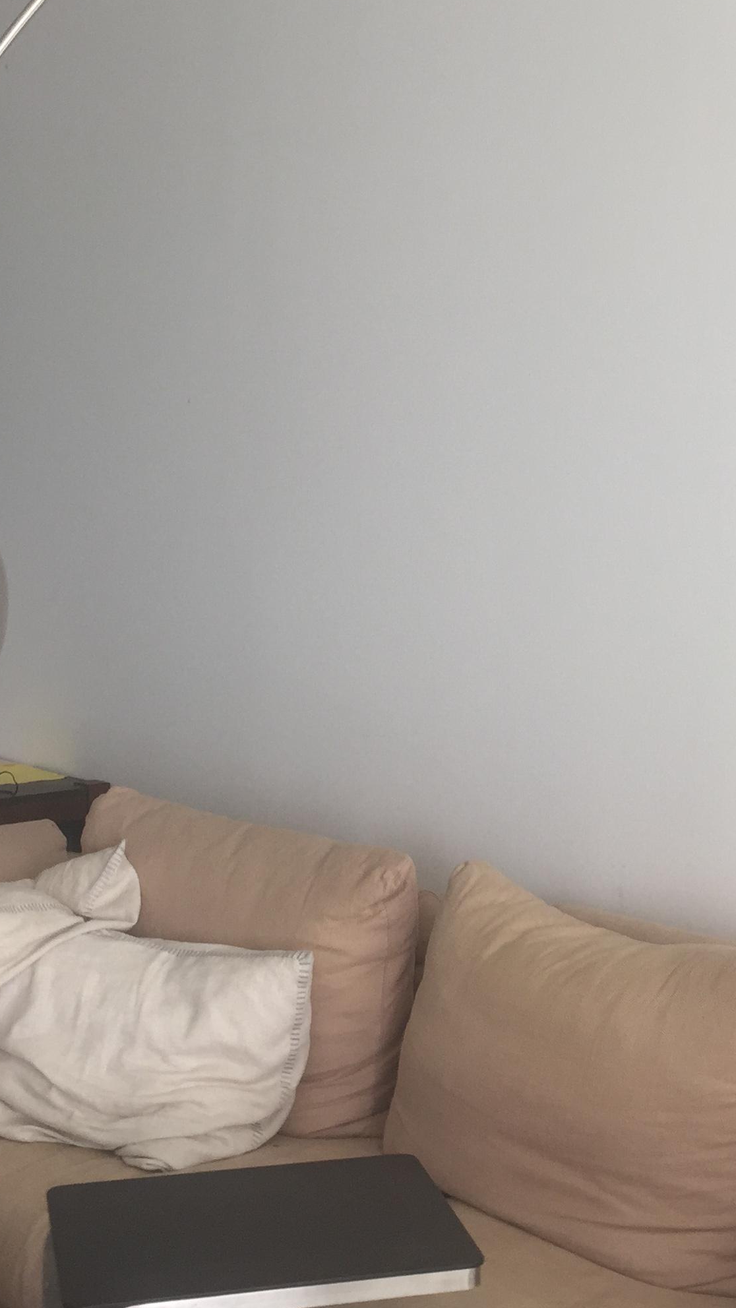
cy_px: 607
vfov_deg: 39.8
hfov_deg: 23.0
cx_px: 497
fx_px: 1803
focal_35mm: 52
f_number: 2.2
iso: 40
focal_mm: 4.15
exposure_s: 1/60
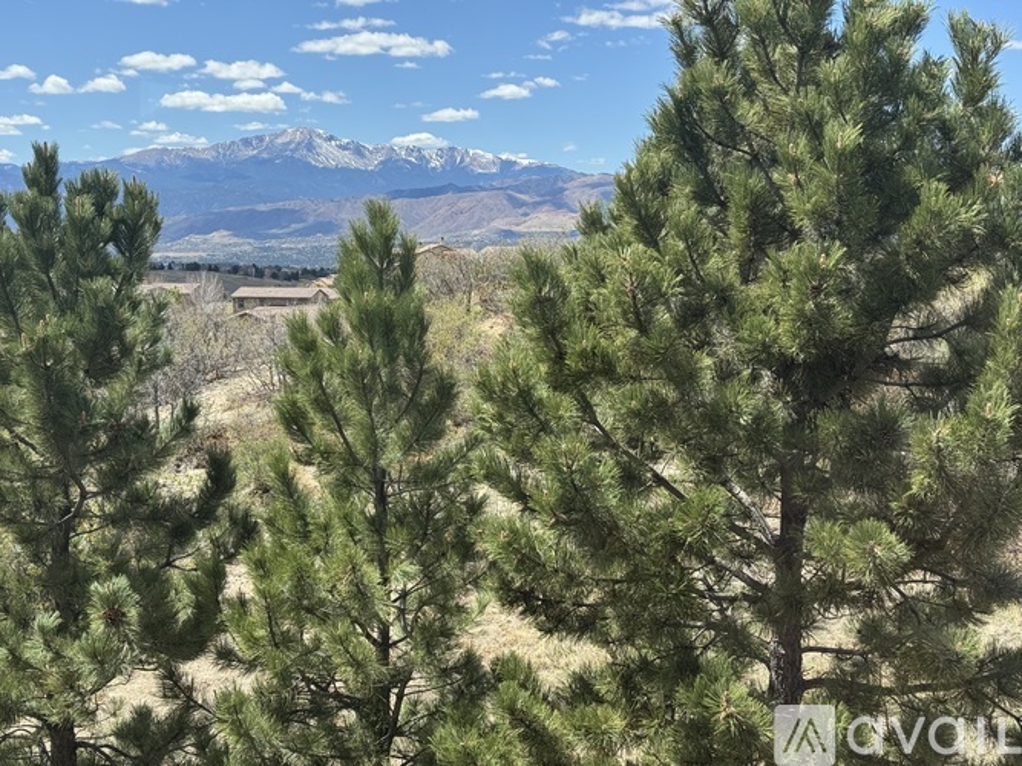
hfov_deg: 39.7
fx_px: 1417
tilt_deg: -6.9
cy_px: 383
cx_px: 511
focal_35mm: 48
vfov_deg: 30.3
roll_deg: +0.1
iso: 64
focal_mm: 6.76
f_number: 1.78
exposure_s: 1/1869
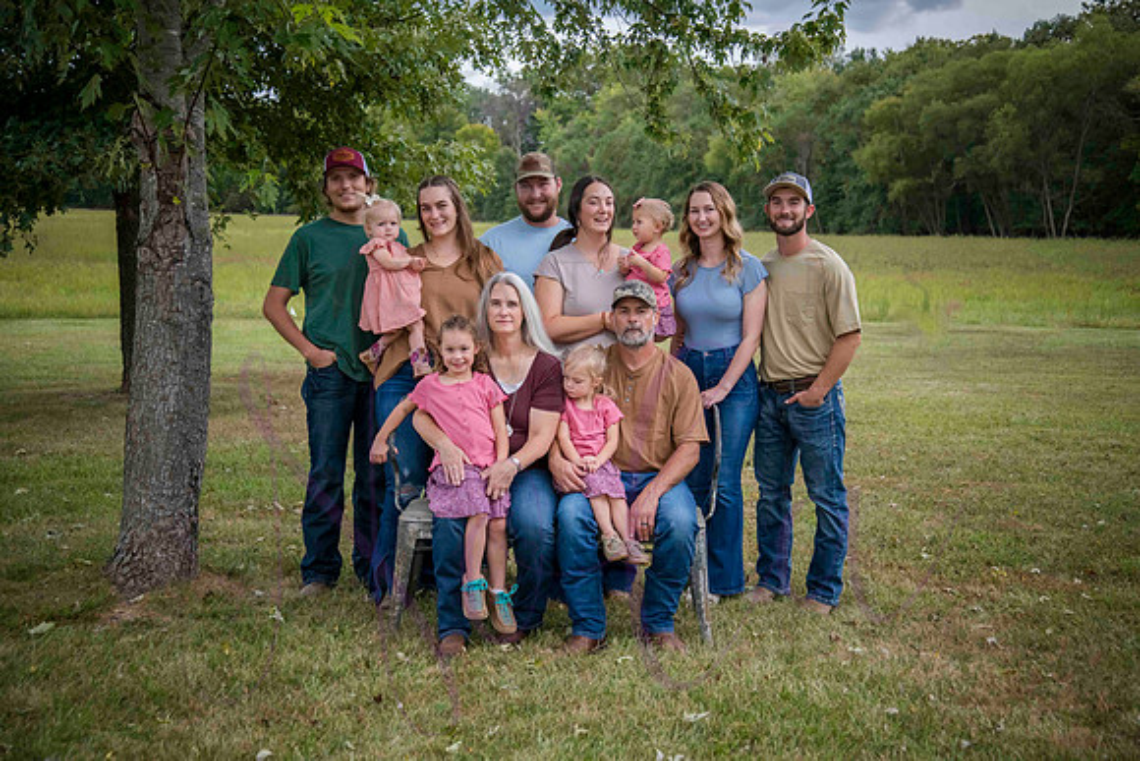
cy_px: 380
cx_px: 570
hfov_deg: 39.6
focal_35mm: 50
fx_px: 1584
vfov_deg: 27.0
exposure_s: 1/640
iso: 400
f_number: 4.2
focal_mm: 50
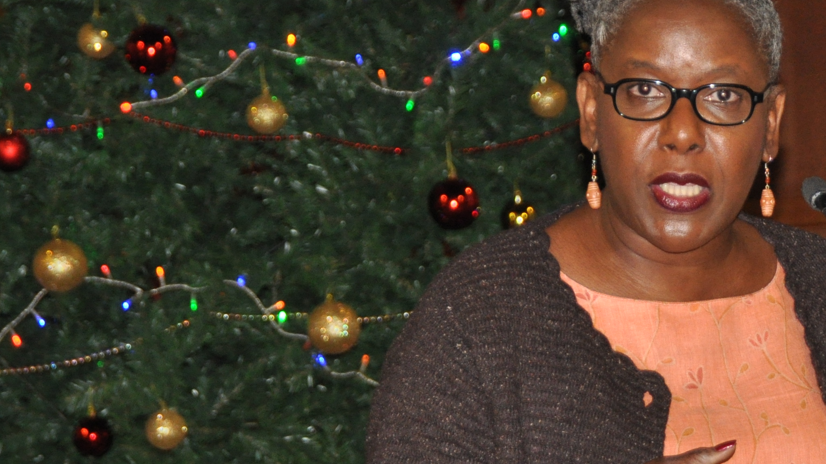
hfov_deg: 7.3
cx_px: 691
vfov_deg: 4.1
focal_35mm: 297
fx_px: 6505
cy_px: 188
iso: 800
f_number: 5.3
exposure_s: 1/60
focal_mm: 90
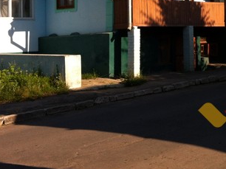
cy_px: -6
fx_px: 522
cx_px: 154
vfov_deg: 17.9
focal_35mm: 80
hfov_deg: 24.3
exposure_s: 1/1160
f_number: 2.8
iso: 80
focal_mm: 3.85
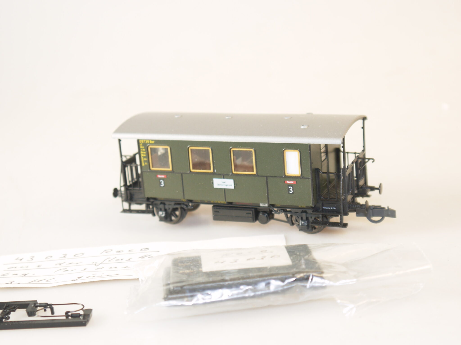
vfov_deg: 21.0
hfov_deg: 27.8
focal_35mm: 70
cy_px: 172
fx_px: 932
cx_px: 230
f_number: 4.6
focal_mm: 25
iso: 100
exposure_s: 1/25
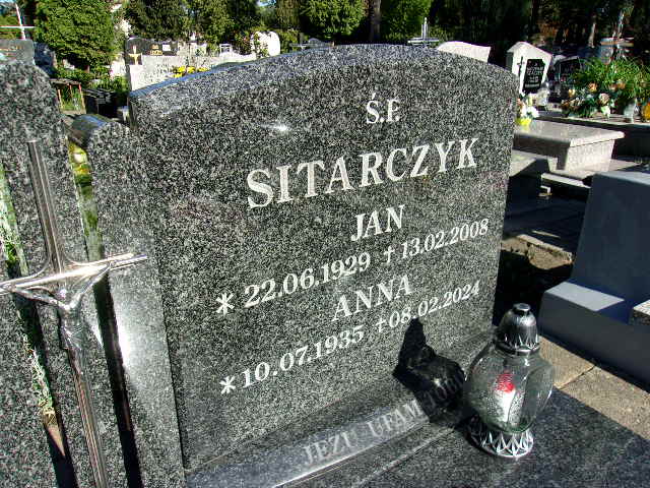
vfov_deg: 51.4
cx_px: 325
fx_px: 507
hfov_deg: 65.3
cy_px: 244
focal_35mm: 27
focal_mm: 4.9
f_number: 10.4
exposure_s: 1/75
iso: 80
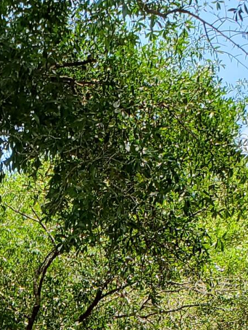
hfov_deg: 11.2
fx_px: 1250
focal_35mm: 131
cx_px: -8
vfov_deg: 13.5
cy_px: 594
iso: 50
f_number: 2.4
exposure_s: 1/414
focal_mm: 4.3
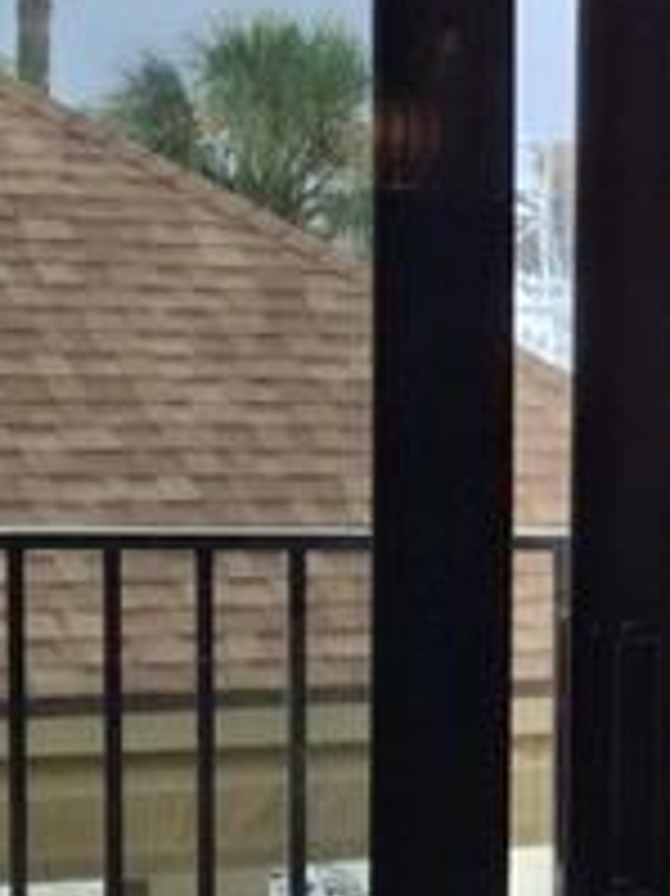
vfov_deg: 13.0
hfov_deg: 9.4
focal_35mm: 151
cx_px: 1174
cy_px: 729
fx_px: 3901
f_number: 1.8
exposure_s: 1/272
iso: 25
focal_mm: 4.69
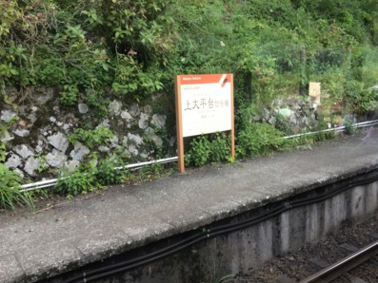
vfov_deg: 41.8
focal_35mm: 34
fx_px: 371
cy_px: 133
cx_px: 203
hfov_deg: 53.9
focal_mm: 4.12
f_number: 2.2
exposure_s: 1/120
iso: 50
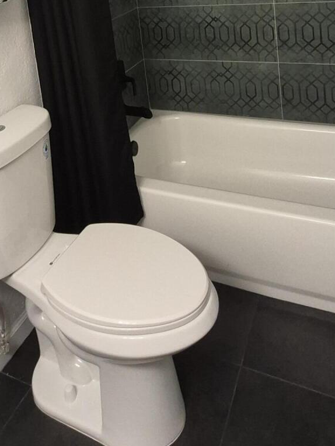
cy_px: -5
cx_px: 135
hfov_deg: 41.6
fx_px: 439
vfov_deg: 45.2
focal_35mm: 34
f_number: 2.2
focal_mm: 1.74
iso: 400
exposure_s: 1/60
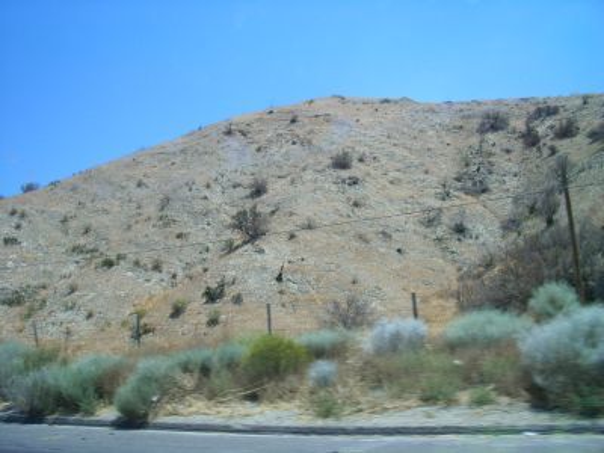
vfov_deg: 40.7
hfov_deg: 52.6
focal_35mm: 35
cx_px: 302
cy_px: 226
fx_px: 611
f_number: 4.3
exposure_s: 1/400
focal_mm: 5.8
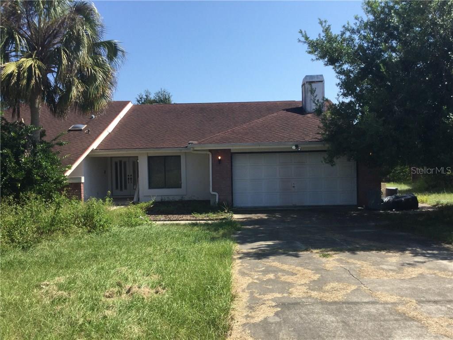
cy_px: 170
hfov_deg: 58.4
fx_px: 406
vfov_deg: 45.4
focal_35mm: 31
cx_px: 226
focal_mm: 3.3
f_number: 2.4
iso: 25
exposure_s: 1/981
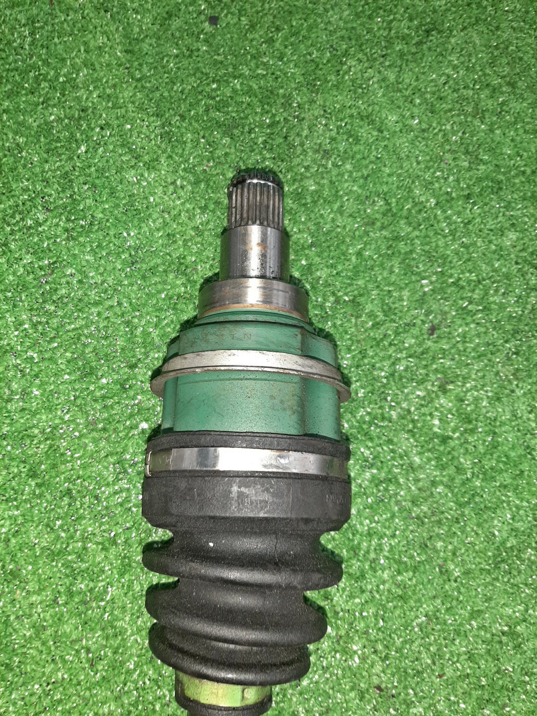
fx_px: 538
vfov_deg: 67.3
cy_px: 358
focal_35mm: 26
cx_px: 268
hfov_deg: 53.1
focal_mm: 3.93
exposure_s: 1/50
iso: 207
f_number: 1.7
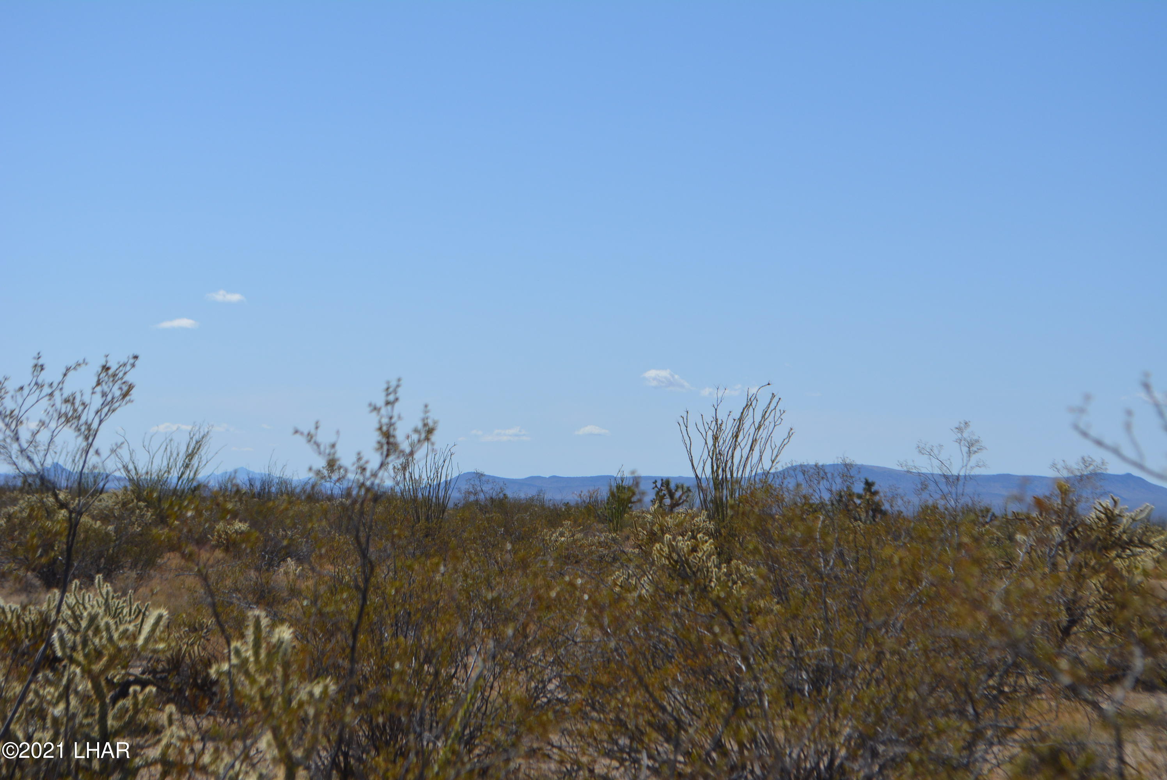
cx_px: 584
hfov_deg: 24.6
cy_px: 390
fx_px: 2676
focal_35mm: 82
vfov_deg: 16.6
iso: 400
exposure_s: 1/2000
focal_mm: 55
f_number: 8
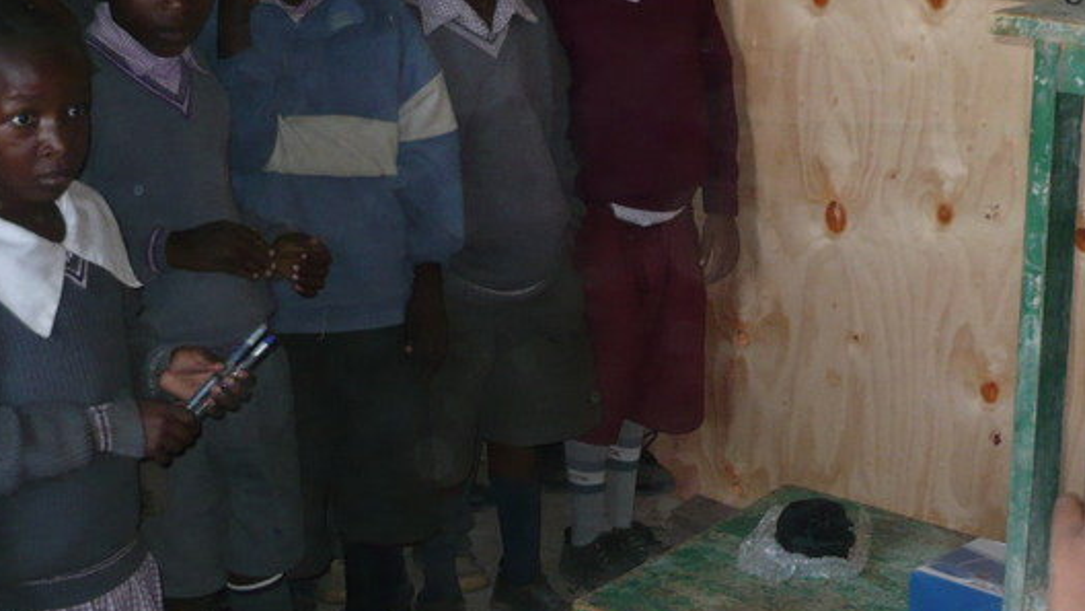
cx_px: 676
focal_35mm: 74
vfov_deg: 16.3
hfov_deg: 28.5
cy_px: 395
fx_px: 2129
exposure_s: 1/30
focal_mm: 5.8
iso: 125
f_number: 2.8
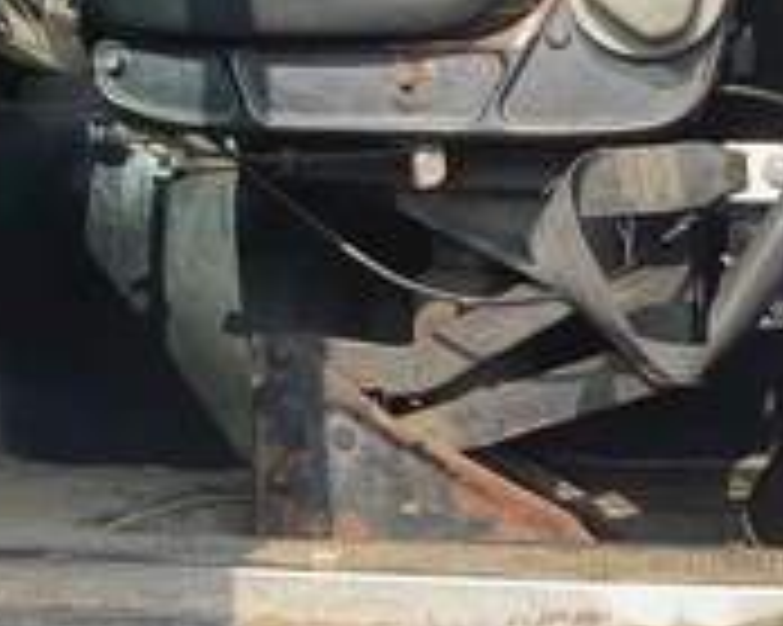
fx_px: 1505
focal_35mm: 65
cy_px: 41
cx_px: 108
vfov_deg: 22.8
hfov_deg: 28.3
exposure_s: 1/457
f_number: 1.8
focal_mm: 3
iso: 25
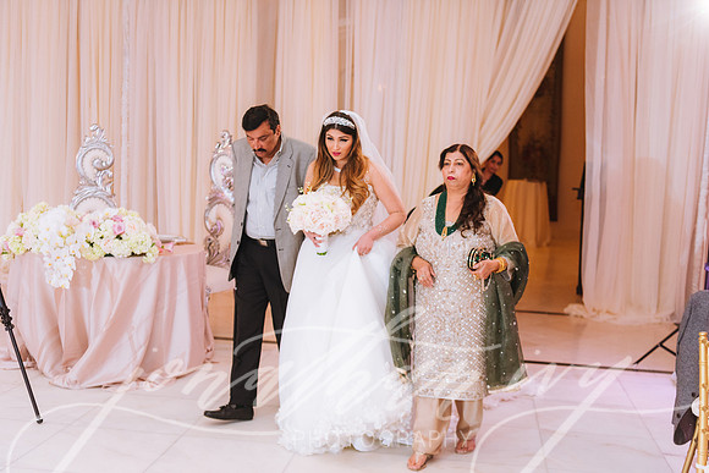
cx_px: 354
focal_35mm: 45
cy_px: 236
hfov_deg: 43.6
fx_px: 886
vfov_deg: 29.9
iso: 1600
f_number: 2.8
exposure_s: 1/250
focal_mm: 45
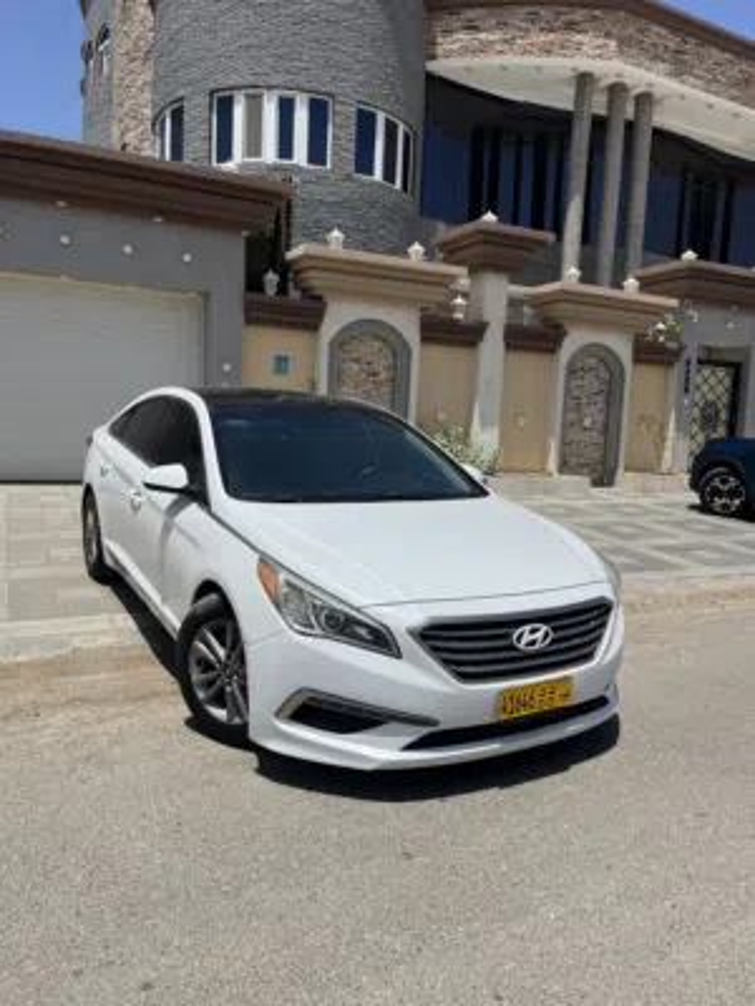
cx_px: 378
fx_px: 756
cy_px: 503
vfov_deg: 67.3
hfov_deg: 53.1
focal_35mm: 26
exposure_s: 1/6897
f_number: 1.6
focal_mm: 5.1
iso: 50
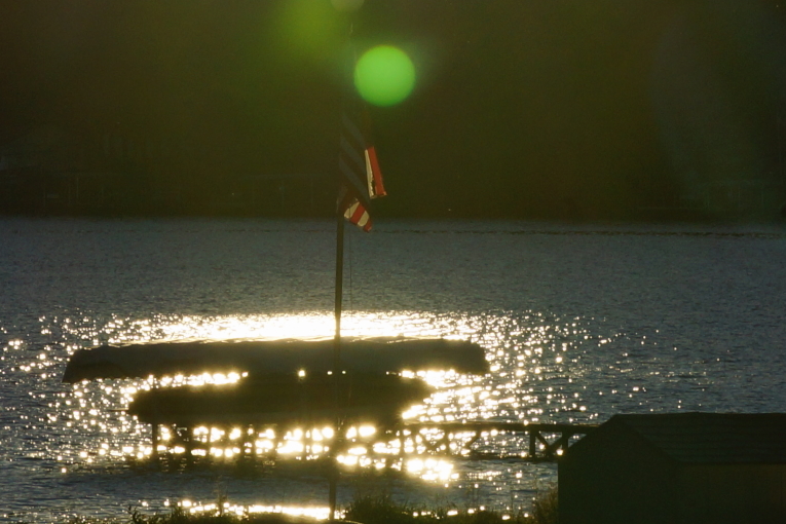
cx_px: 328
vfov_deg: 14.0
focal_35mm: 98
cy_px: 294
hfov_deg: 20.8
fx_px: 2139
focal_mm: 50
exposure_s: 1/200
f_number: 13
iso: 100
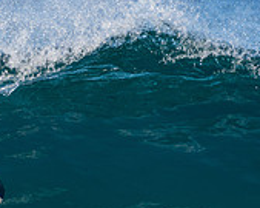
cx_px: 91
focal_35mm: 2423
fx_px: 18634
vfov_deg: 0.6
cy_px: 255
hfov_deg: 0.8
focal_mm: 500
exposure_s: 1/1250
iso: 450
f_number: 5.6
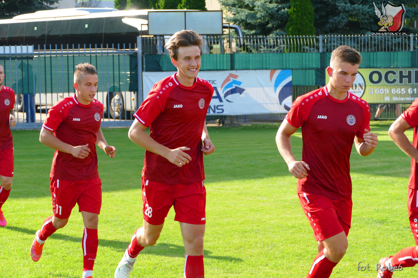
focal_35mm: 102
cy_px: 139
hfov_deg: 20.0
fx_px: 1184
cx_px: 209
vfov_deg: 13.4
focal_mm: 37.13
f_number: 3.8
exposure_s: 1/500
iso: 160
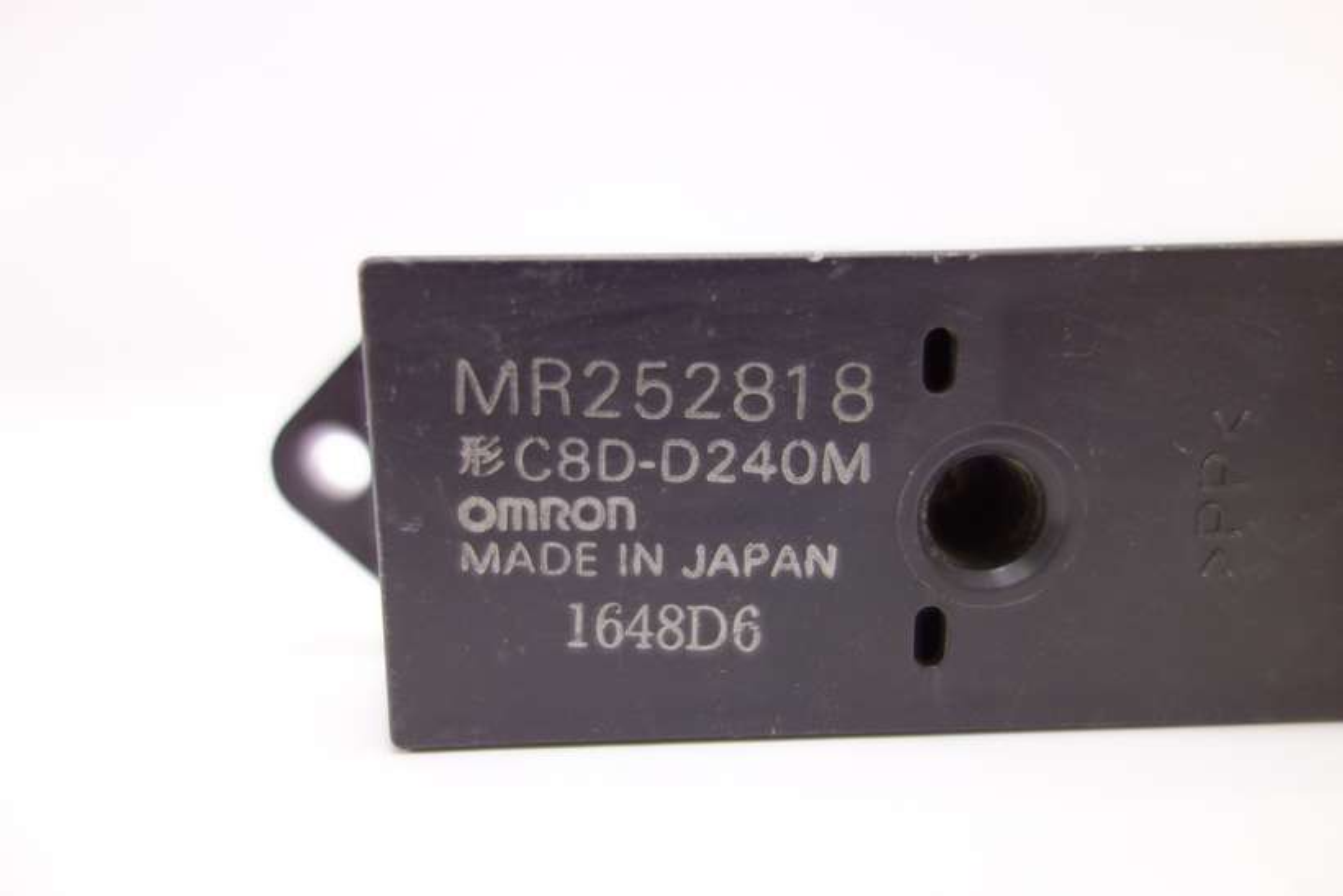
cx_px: 672
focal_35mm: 28
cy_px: 448
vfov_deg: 46.4
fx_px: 1045
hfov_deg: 65.5
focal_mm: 10.4
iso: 125
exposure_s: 1/60
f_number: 1.8
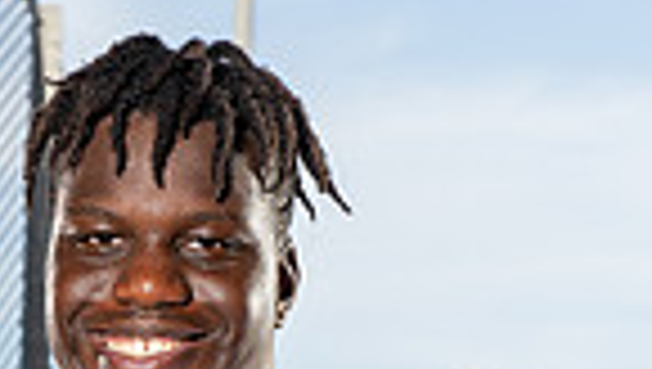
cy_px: 873
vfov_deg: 5.3
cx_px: 72
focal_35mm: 224
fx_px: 3878
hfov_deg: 9.6
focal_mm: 69
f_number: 8
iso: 160
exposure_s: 1/250
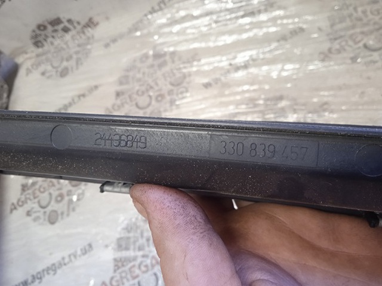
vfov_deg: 49.7
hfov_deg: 63.5
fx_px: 309
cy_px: 143
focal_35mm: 28
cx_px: 191
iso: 554
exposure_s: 1/25
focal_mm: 3.43
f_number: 2.2
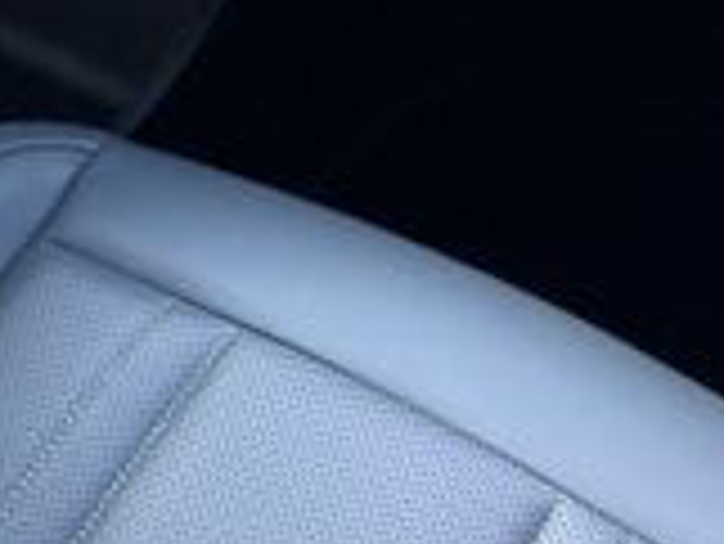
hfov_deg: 25.4
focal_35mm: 70
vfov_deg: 20.5
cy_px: 31
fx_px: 1465
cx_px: -103
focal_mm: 6.76
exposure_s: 1/60
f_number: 1.78
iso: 200
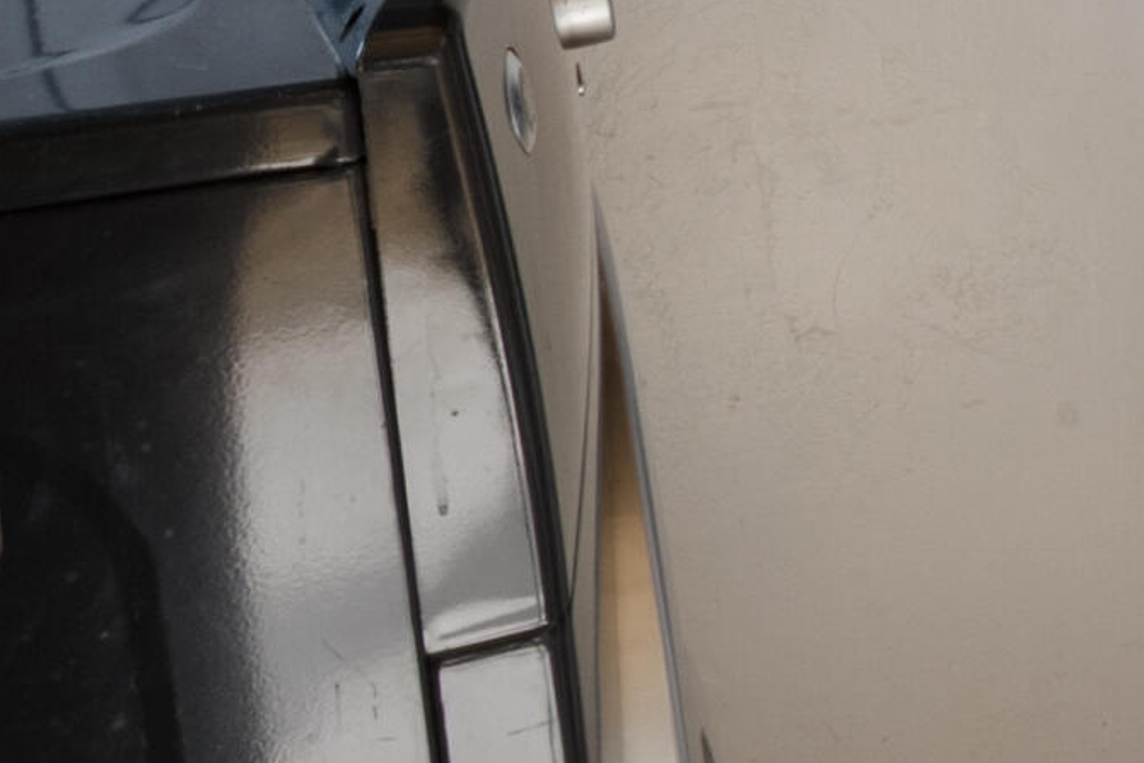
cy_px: -173
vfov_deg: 19.1
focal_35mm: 67
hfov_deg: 24.0
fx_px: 2129
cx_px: 1692
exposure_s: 1/2.5
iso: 200
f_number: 22
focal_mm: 10
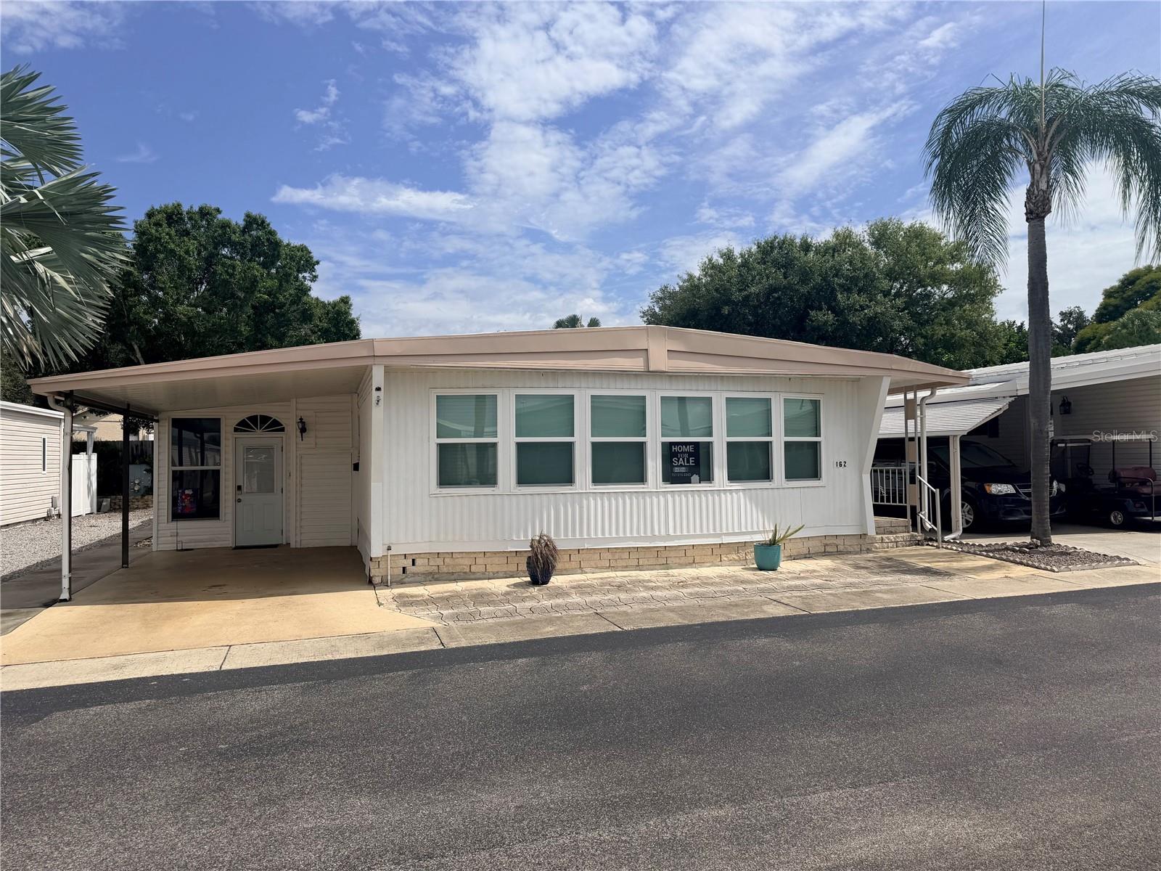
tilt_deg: +4.6
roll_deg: -1.1
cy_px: 436
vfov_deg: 56.8
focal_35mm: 24
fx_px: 805
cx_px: 580
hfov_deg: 71.6
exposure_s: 1/10309
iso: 80
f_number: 1.78
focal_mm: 6.76
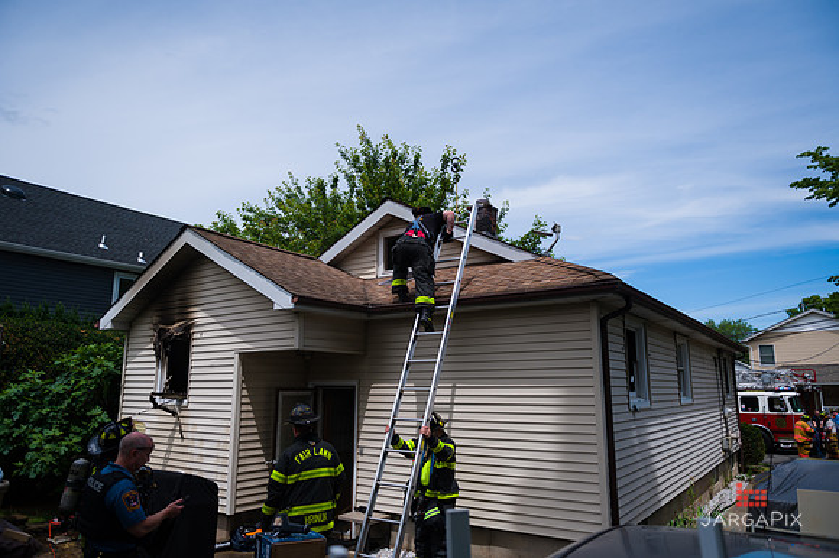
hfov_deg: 73.8
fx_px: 559
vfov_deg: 53.1
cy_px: 279
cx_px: 420
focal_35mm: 24
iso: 200
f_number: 3.2
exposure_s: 1/6400
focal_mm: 24
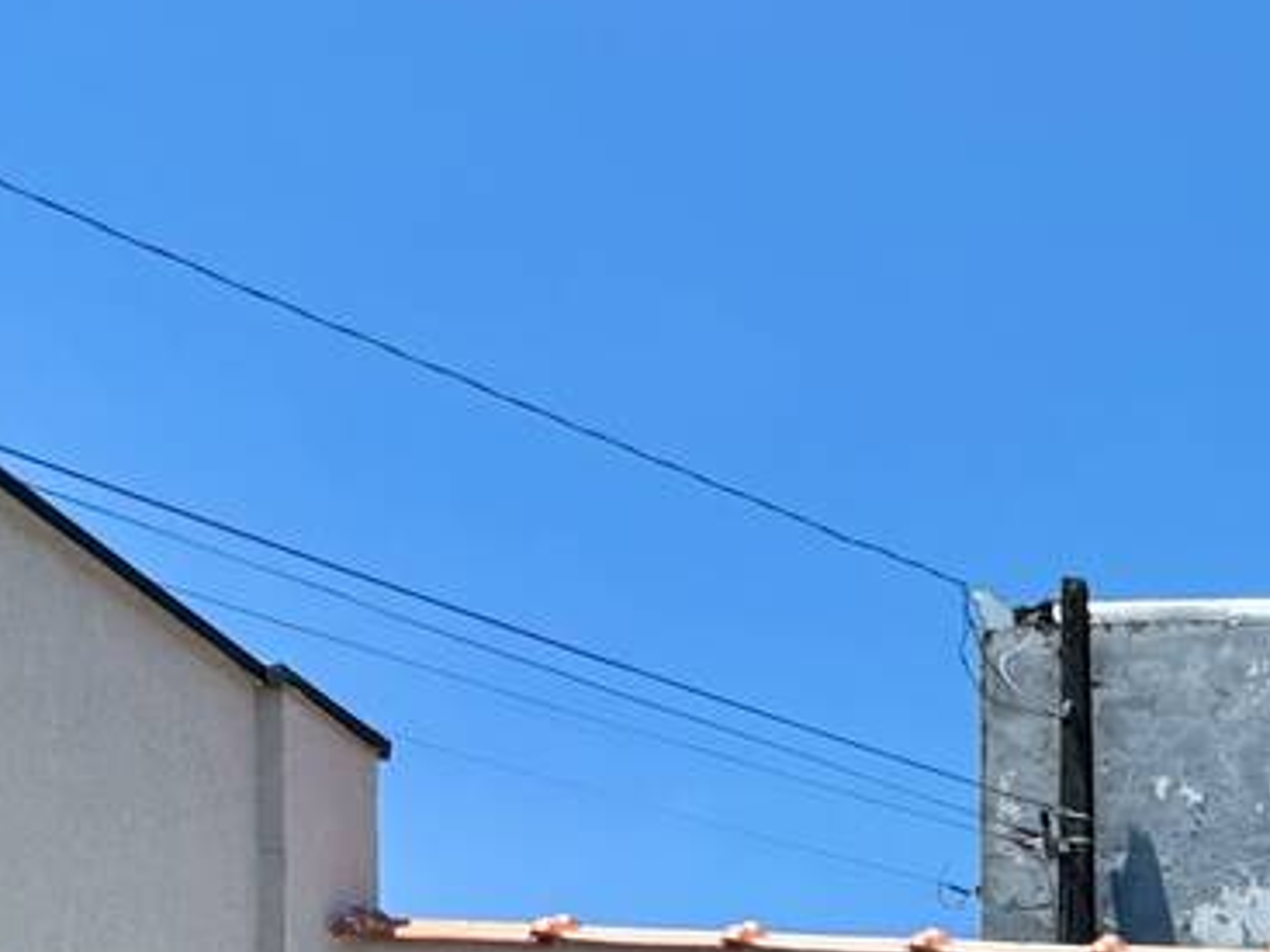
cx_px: 1962
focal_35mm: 55
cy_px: 1703
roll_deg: -0.6
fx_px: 2017
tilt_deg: -0.3
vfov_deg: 19.7
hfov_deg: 25.3
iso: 50
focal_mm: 2.22
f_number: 2.2
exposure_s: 1/3390
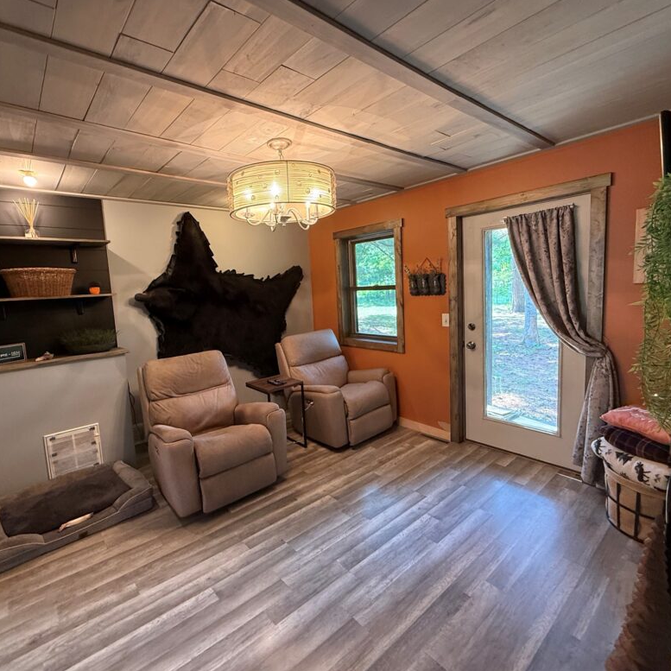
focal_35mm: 17
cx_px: 305
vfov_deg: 84.0
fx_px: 373
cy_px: 329
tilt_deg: -6.0
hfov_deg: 83.8
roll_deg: +3.2
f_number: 2.2
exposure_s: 1/60
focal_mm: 2.22
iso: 400
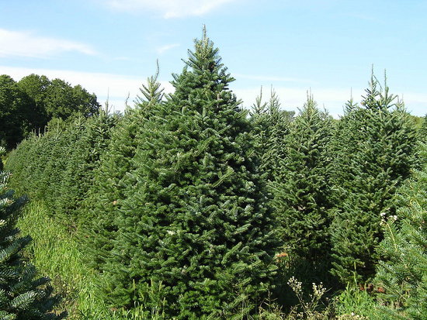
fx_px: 605
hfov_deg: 38.9
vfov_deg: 29.7
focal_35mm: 49
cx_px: 214
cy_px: 160
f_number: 5.8
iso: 50
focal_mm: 7.7
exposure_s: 1/175
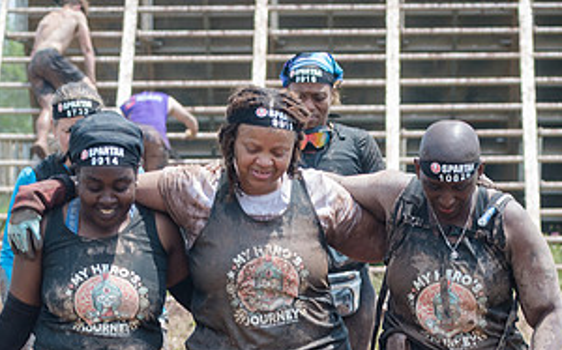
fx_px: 3000
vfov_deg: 6.7
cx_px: 219
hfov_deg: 10.7
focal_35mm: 196
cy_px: 387
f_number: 5
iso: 250
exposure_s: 1/500
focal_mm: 80
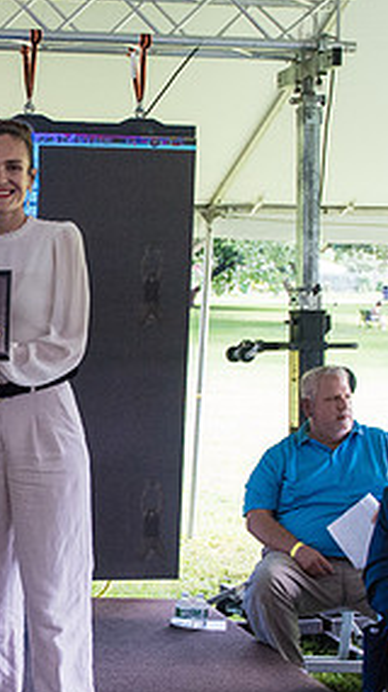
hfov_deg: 16.2
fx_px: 1301
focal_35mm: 71
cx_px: -94
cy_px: 399
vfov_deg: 29.7
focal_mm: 26
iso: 2500
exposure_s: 1/800
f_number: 4
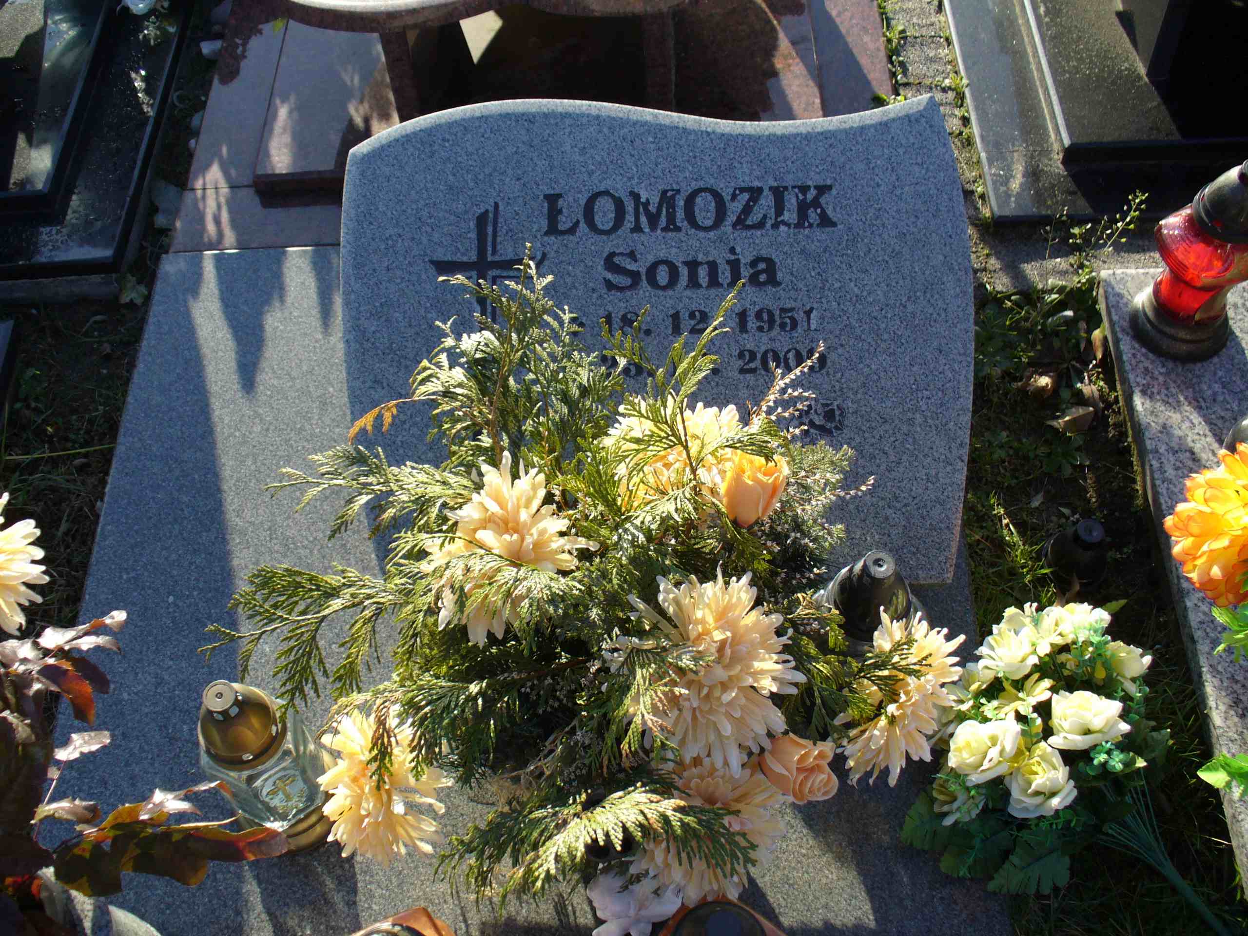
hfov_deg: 50.1
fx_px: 1334
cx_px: 624
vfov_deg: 38.7
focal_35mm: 37
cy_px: 468
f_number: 2.8
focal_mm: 6.1
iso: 80
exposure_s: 1/400
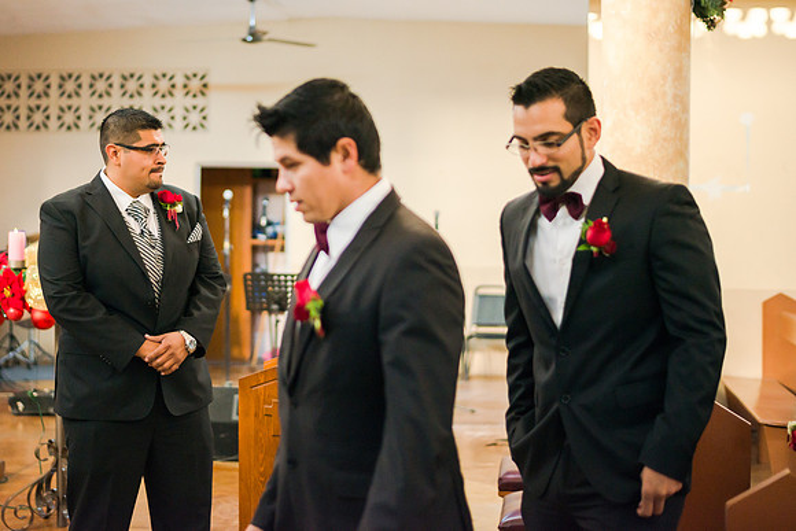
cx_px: 307
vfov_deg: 21.9
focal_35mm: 62
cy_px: 202
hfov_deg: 32.3
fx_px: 1370
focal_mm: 50
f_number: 1.8
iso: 640
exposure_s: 1/640
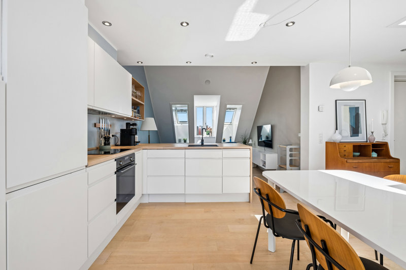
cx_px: 203
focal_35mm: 16
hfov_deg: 96.7
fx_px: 180
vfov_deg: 73.7
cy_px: 135
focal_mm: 16
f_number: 8
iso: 200
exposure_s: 1/100
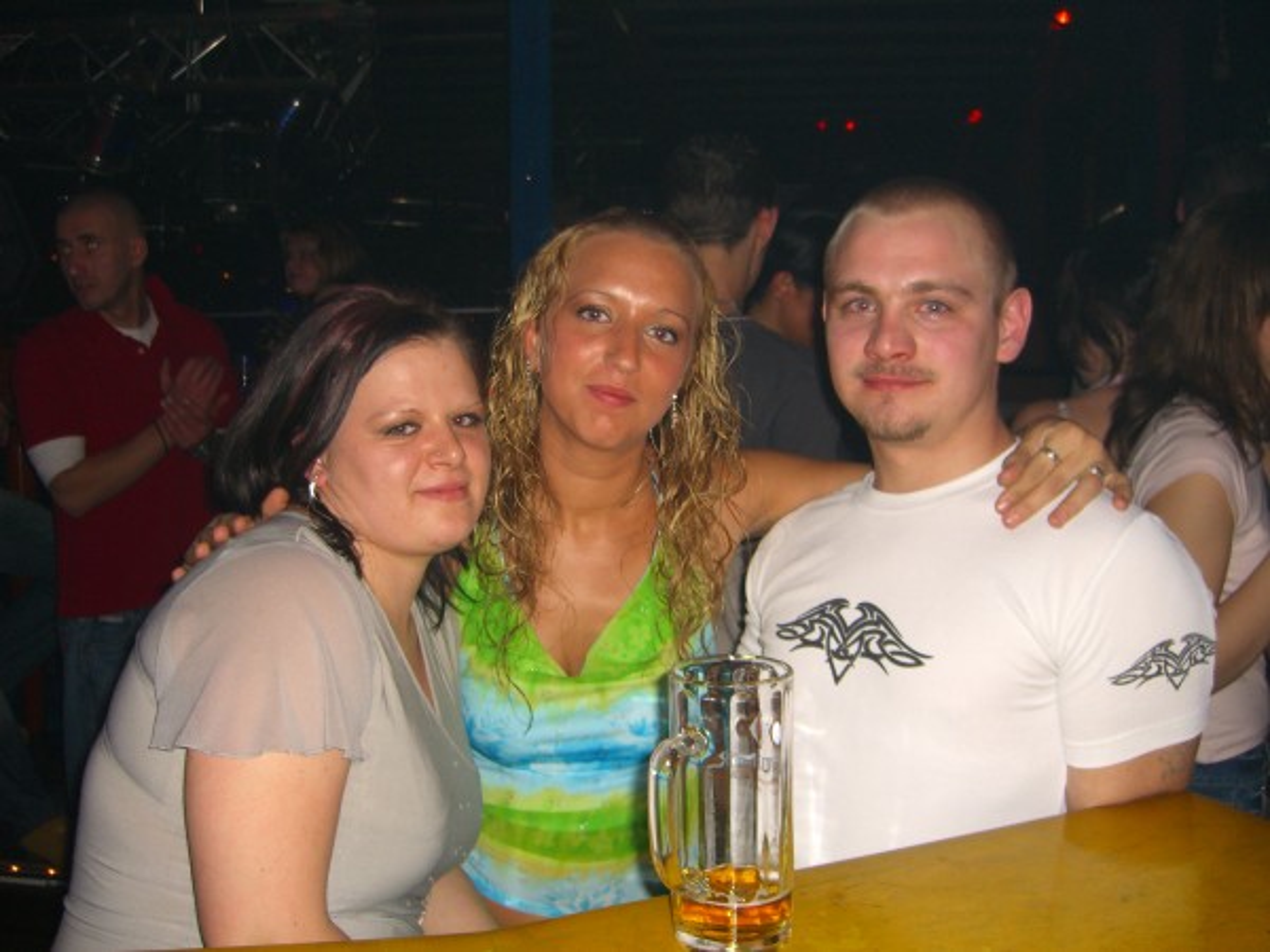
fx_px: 1394
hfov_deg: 49.0
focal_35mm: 38
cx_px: 635
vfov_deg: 37.7
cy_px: 476
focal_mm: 7.9
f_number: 2.8
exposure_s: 1/60
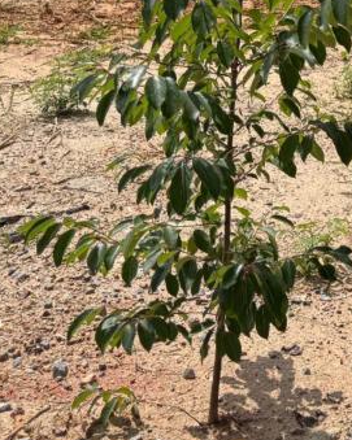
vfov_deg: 20.8
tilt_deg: -1.8
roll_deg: -3.6
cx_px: 539
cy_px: -140
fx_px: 1081
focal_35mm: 83
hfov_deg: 16.7
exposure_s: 1/4950
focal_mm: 6.76
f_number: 1.78
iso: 80
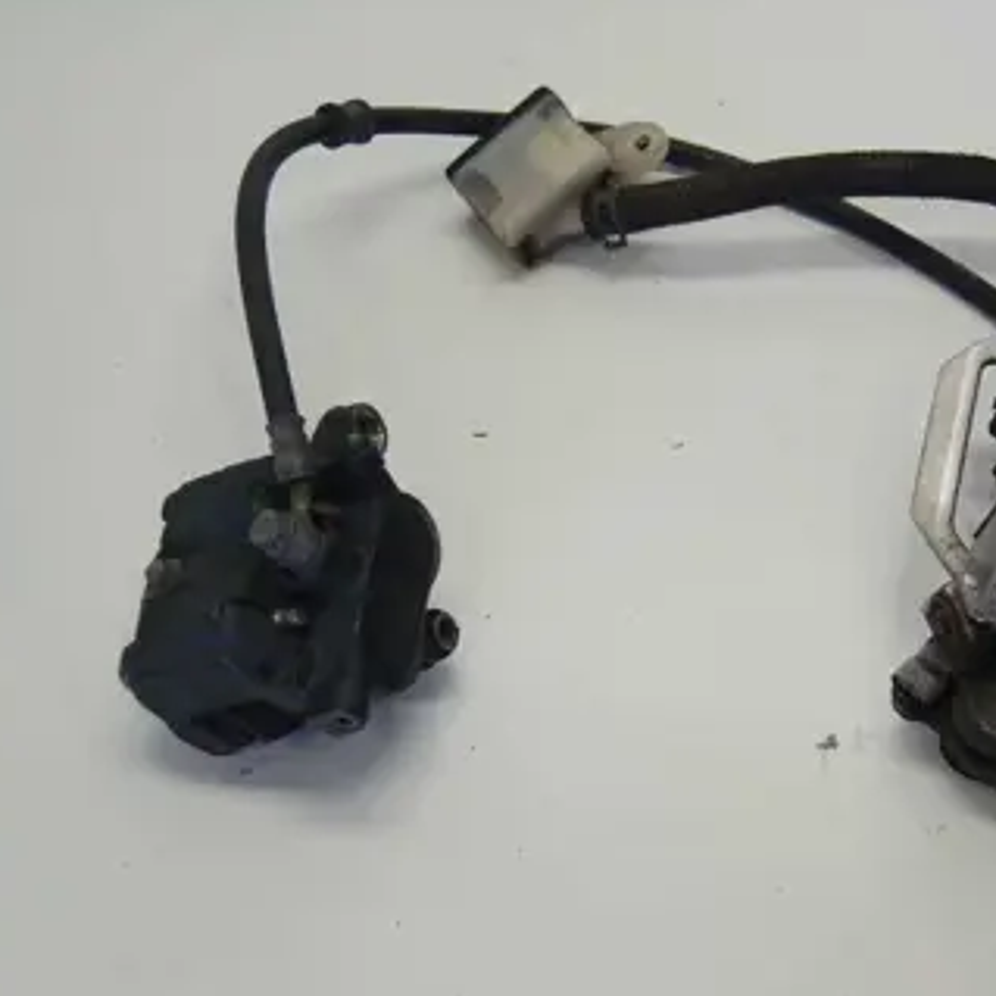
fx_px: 2116
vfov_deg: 26.5
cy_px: 521
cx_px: 663
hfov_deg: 26.3
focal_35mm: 65
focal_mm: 30
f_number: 4.5
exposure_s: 1/80
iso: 400
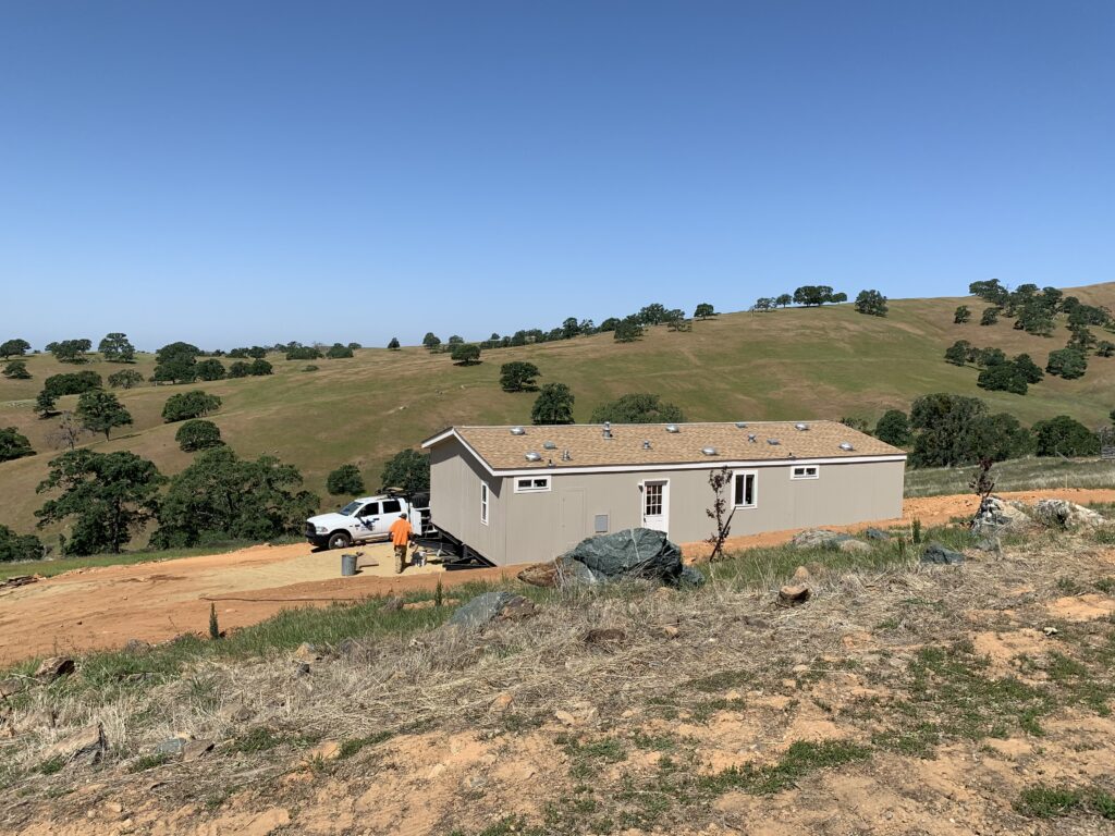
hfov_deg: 67.3
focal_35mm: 26
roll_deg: -1.7
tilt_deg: -4.3
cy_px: 418
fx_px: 837
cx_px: 558
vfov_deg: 53.1
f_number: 1.8
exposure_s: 1/2994
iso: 25
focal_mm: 4.25
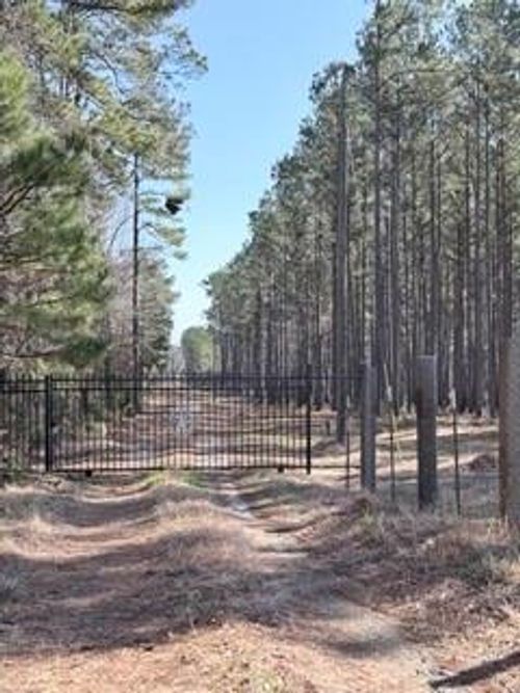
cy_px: 346
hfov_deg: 30.3
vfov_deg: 39.7
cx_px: 260
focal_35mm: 48
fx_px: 962
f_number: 1.78
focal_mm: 6.76
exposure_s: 1/2088
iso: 100
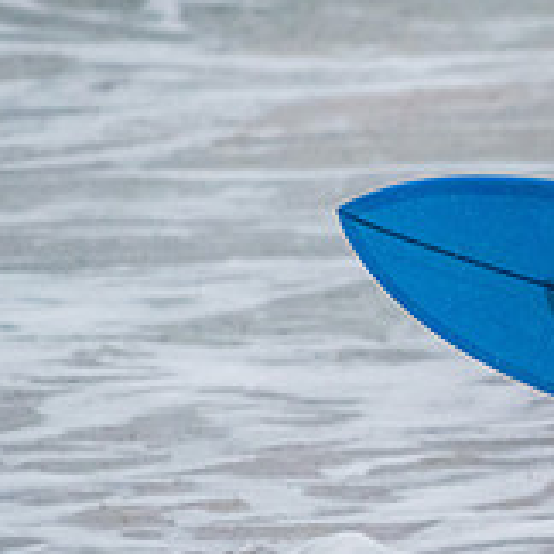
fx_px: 27595
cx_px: 896
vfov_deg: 1.2
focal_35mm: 1524
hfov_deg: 1.1
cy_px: 303
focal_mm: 500
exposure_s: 1/1250
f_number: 5.6
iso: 4000
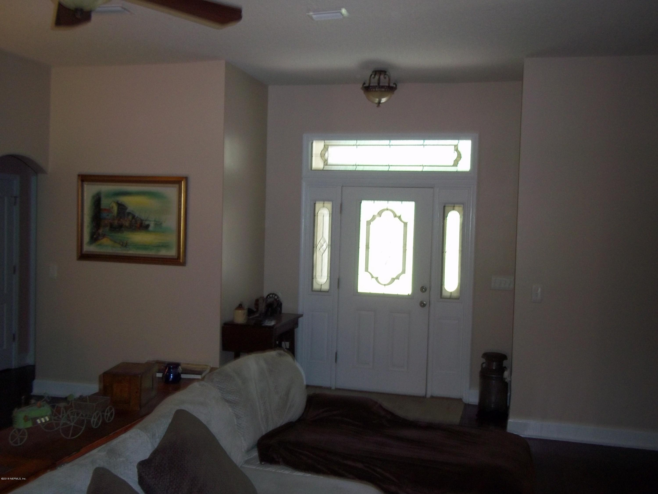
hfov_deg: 51.4
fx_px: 684
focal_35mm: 36
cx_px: 329
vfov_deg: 39.7
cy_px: 247
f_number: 3.1
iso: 160
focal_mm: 6.5
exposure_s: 1/30
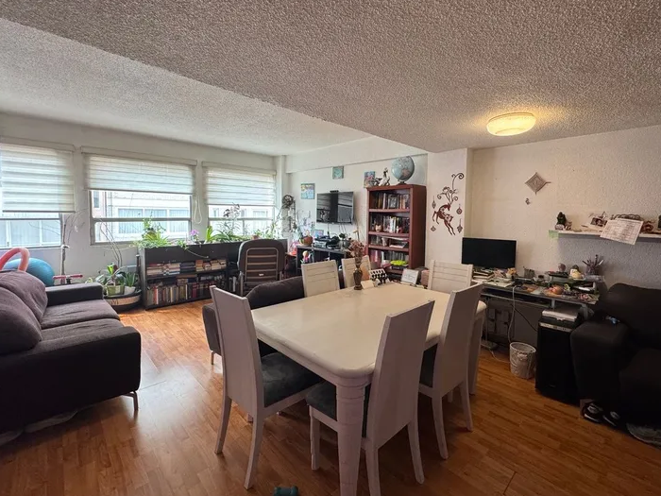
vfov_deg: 78.0
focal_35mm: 16
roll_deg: -1.3
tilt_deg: -3.7
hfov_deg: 94.4
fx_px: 306
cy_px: 233
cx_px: 346
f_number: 2.2
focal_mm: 2.22
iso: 200
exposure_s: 1/120
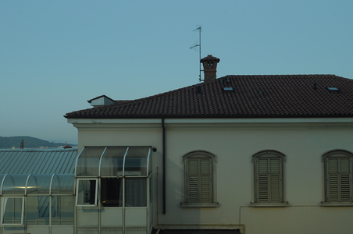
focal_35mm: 48
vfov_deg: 28.0
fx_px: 470
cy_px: 117
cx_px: 176
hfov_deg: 41.2
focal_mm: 32
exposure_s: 10
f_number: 10
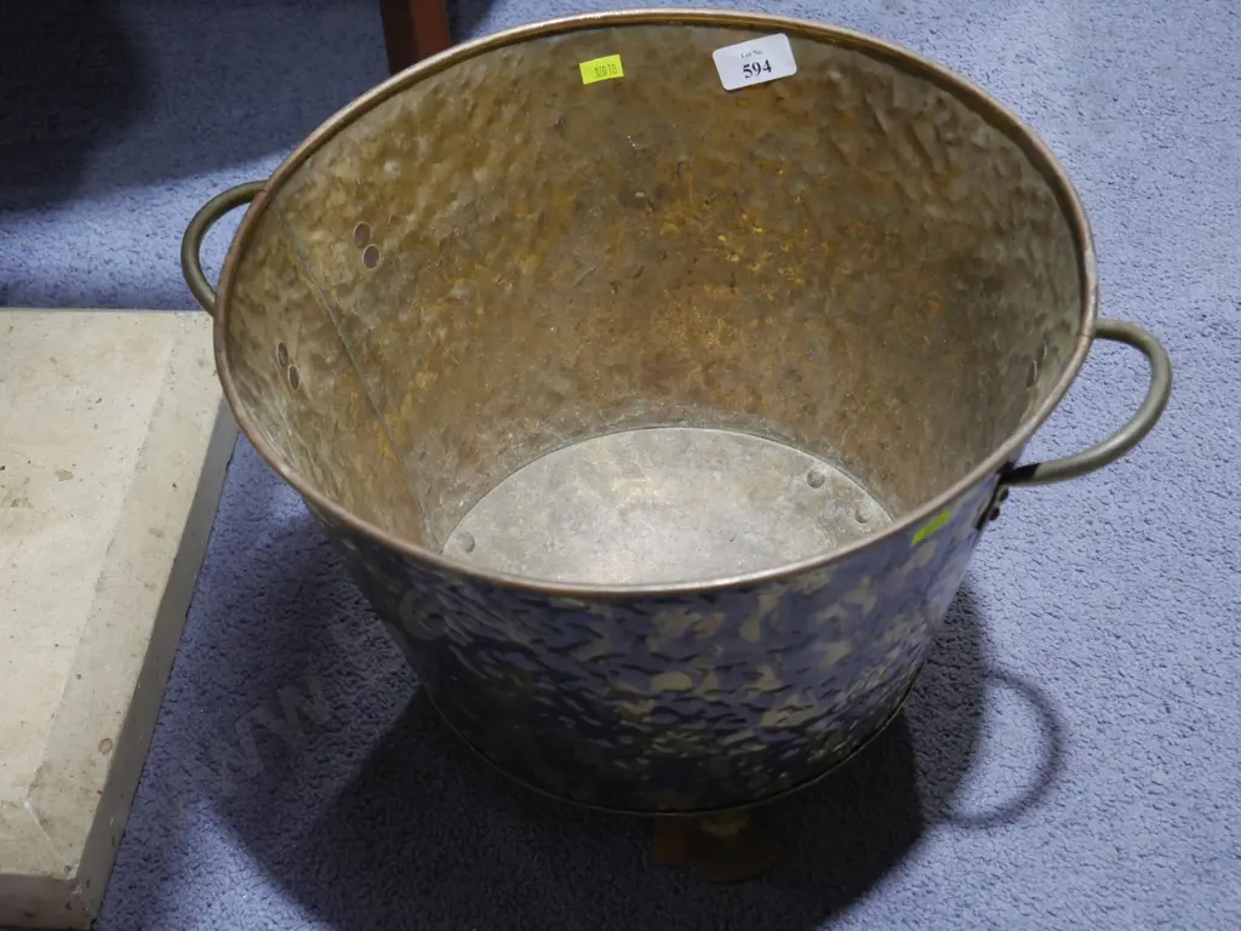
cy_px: 466
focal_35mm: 66
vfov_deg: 22.3
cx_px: 620
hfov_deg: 29.4
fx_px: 2366
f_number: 5.4
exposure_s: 1/80
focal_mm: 33
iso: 1600
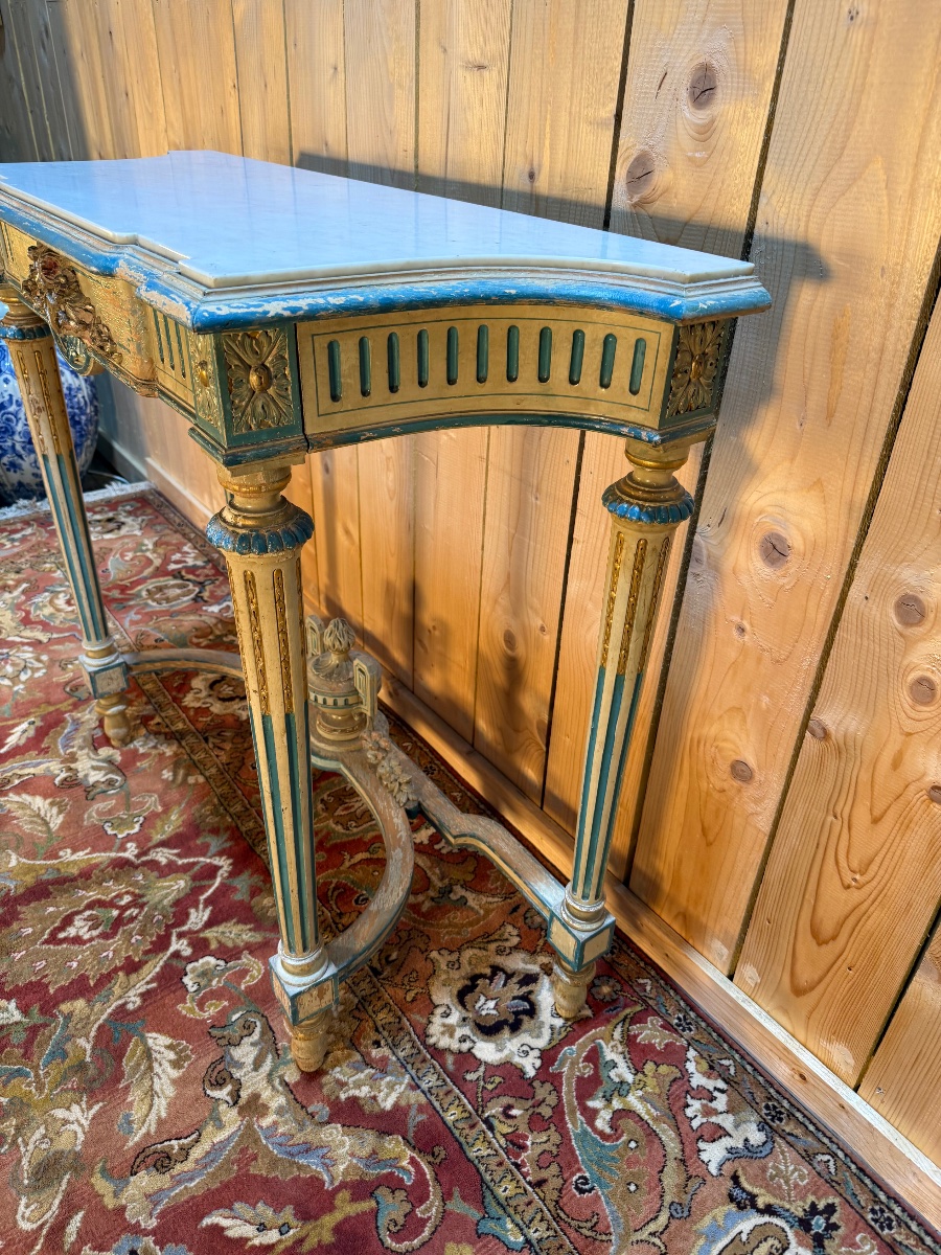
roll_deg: -1.9
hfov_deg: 56.8
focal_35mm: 24
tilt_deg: -30.3
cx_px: 470
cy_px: 628
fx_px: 870
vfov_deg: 71.6
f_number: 1.78
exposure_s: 1/50
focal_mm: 6.76
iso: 100
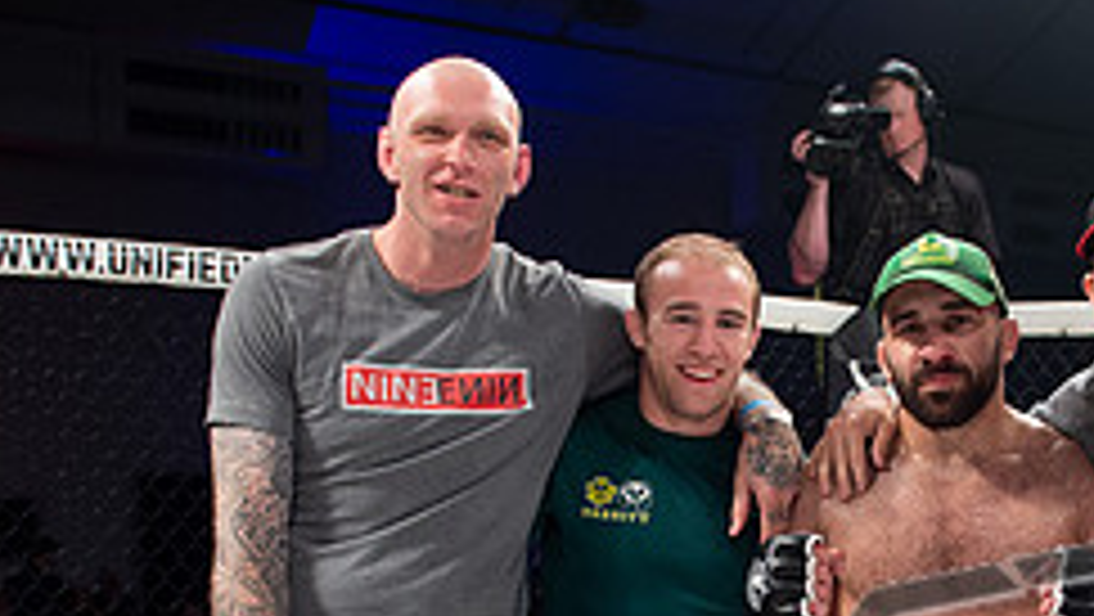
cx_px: 860
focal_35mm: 60
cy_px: 665
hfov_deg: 33.9
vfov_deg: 19.3
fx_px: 1741
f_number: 4
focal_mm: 24
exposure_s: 1/500
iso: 1600
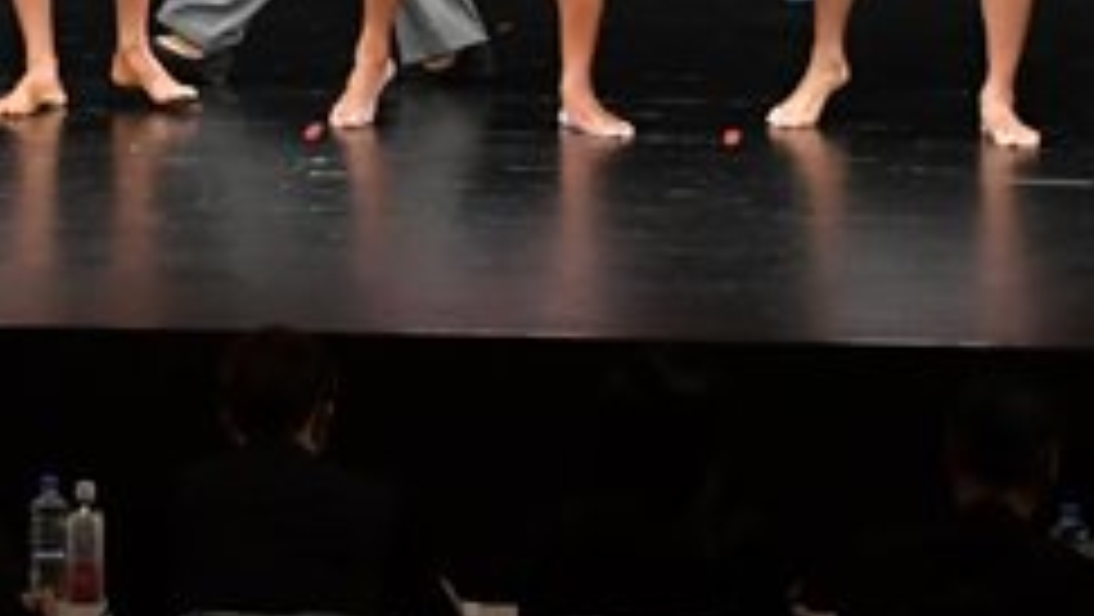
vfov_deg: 3.4
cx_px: 2
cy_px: -441
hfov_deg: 6.0
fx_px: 10449
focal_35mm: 360
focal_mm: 72
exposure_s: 1/400
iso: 3200
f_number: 5.6
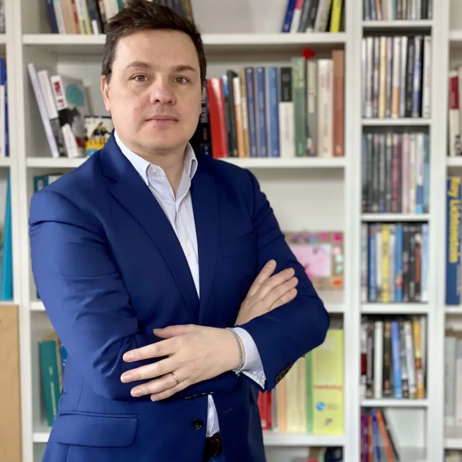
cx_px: 300
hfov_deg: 27.6
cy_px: 231
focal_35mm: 62
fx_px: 936
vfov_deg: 27.7
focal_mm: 6
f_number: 2
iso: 160
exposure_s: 1/122
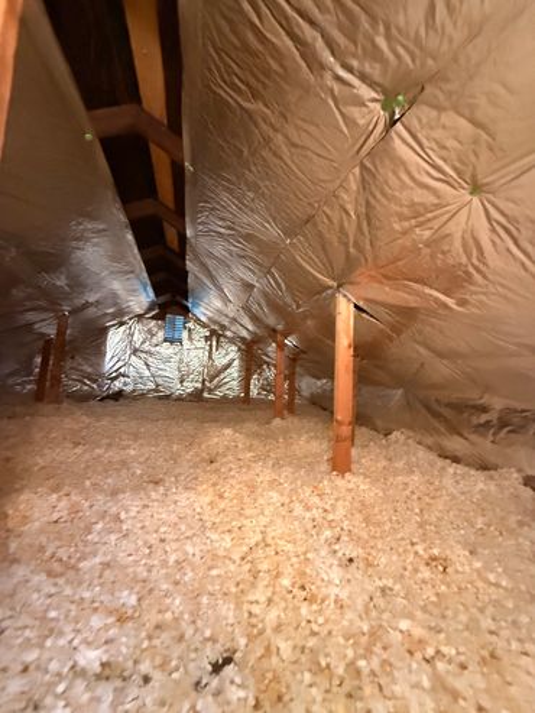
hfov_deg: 85.7
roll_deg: -4.2
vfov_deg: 102.0
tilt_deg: +3.0
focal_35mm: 14
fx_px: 288
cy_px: 356
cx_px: 268
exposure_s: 1/60
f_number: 2.2
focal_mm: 2.22
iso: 1250
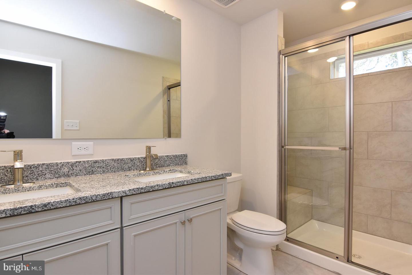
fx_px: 206
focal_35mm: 18
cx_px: 206
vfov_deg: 67.5
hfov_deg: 90.0
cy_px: 138
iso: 800
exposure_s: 1/60
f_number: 7.1
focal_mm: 12
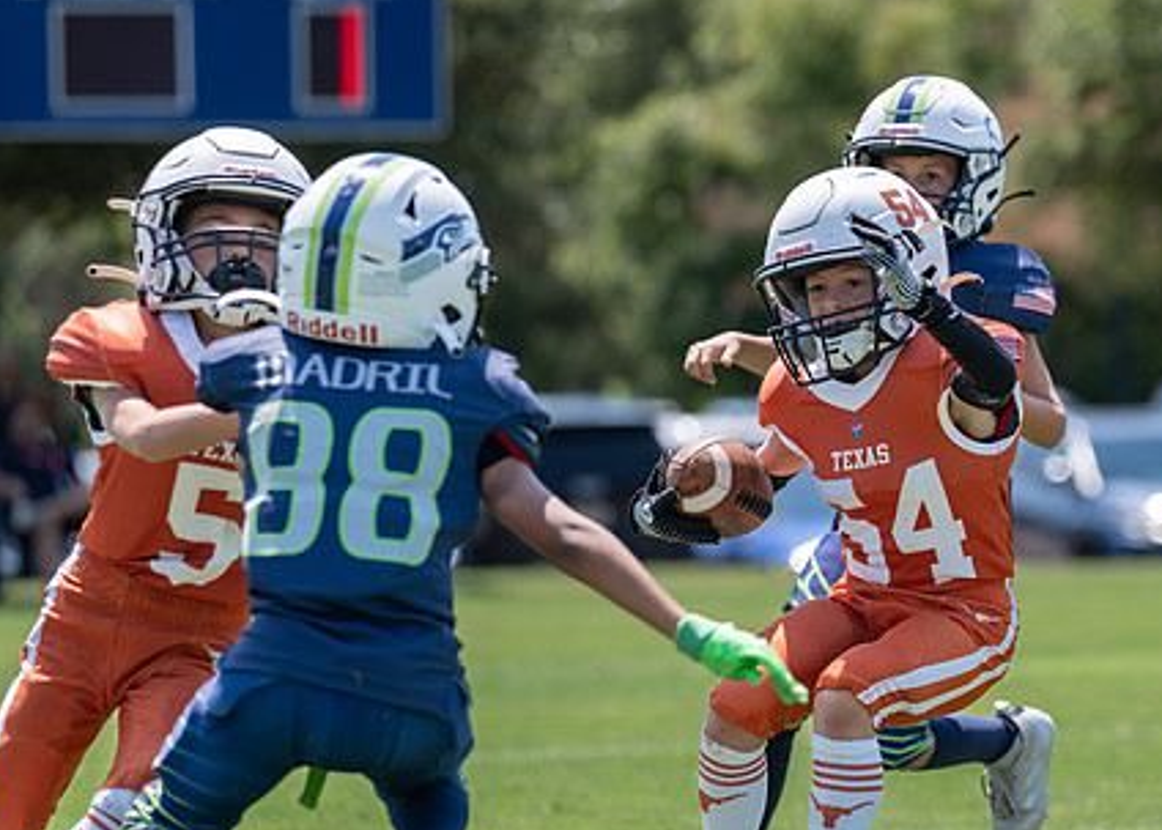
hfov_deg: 7.3
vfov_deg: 5.2
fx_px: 9077
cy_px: 504
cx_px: 909
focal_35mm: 275
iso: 100
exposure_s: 1/1600
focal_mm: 138
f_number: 2.8
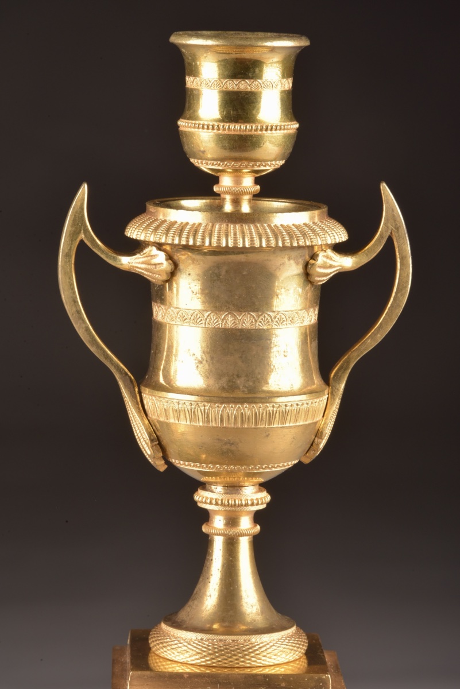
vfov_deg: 6.9
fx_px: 5745
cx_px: 230
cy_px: 344
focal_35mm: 300
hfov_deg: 4.6
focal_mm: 300
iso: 400
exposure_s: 1/160
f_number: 25
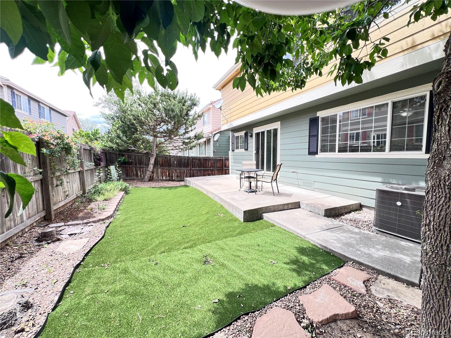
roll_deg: +0.4
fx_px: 169
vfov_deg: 89.9
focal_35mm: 13
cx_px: 226
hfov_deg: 106.2
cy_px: 169
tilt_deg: -3.4
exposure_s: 1/187
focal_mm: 1.57
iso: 32
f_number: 1.8
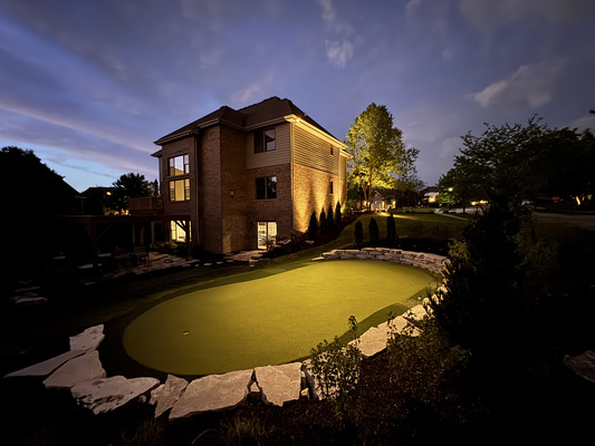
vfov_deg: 85.7
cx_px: 298
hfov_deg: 102.1
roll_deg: +1.1
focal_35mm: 14
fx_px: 241
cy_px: 223
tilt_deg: -4.9
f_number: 2.2
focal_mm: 2.22
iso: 1600
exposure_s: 1/10
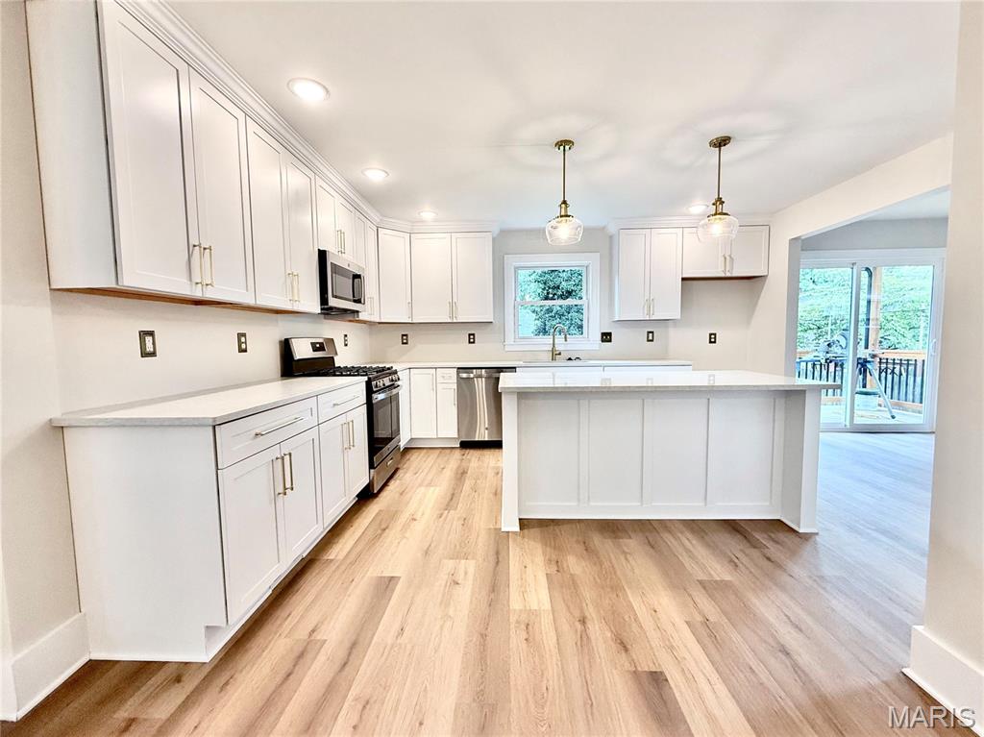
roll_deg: +2.1
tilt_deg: -3.4
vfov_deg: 85.6
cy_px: 368
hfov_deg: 102.1
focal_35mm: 14
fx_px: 398
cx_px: 492
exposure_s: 1/120
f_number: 2.2
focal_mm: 2.22
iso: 125
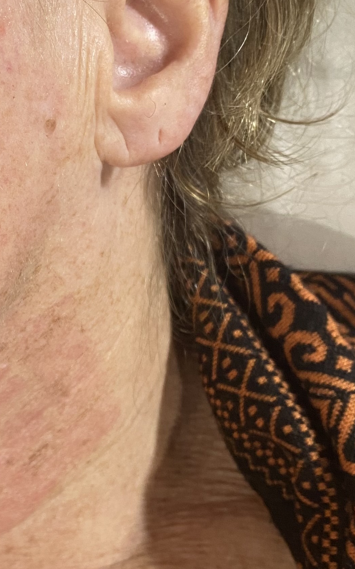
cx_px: -50
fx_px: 1022
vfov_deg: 31.1
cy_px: 263
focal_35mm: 66
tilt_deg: -73.4
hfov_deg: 18.8
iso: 125
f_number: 1.8
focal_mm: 4.25
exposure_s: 1/50
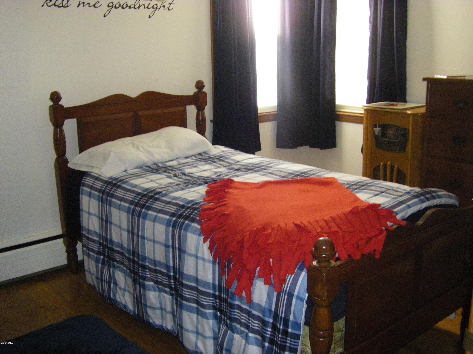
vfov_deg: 37.7
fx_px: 519
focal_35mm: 38
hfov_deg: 49.0
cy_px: 177
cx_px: 236
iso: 800
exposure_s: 1/50
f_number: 3.5
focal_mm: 6.3
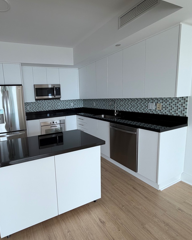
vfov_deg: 83.3
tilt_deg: -8.7
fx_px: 135
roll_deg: +3.5
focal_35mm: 19
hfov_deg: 68.9
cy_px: 117
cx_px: 64
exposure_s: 1/168
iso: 40
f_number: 2.2
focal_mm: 2.22
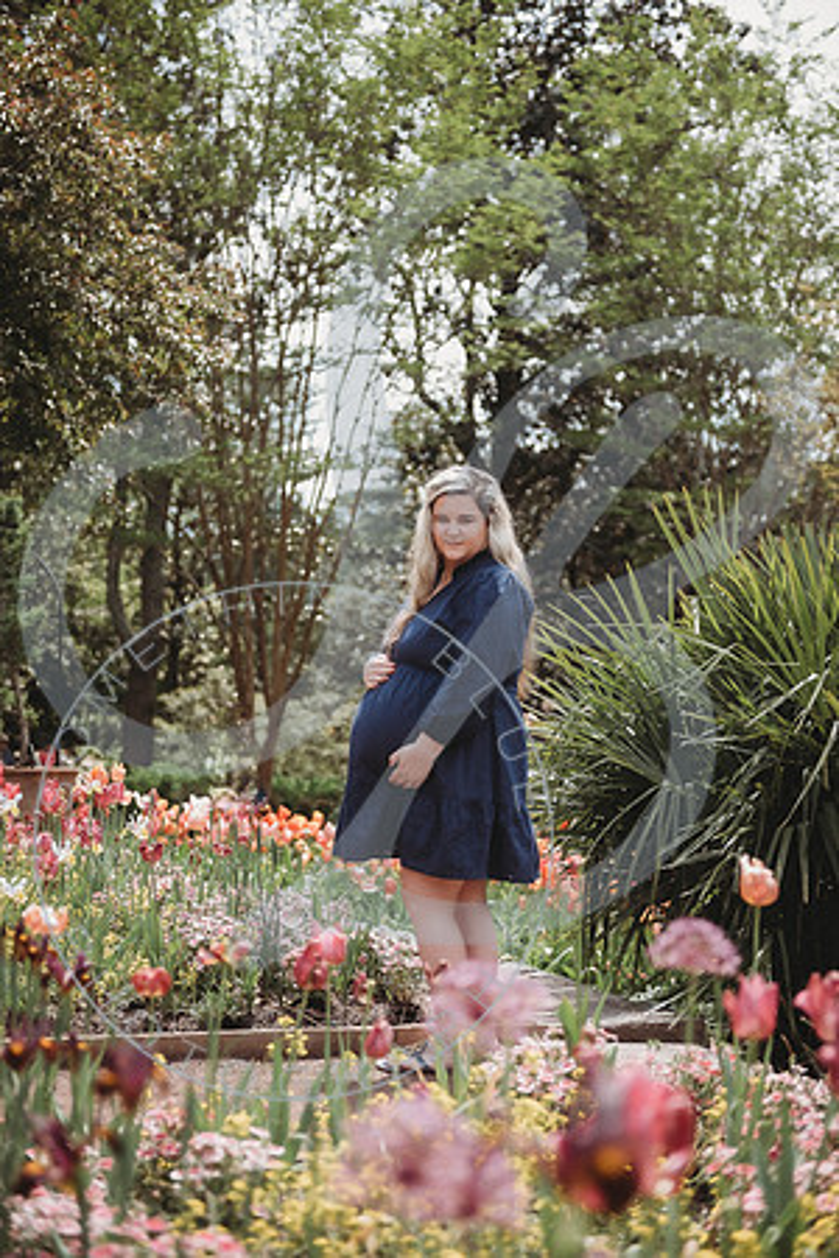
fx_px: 1958
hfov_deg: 24.2
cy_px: 629
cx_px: 420
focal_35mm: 56
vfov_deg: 35.6
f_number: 2.8
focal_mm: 56
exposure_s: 1/500
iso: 50
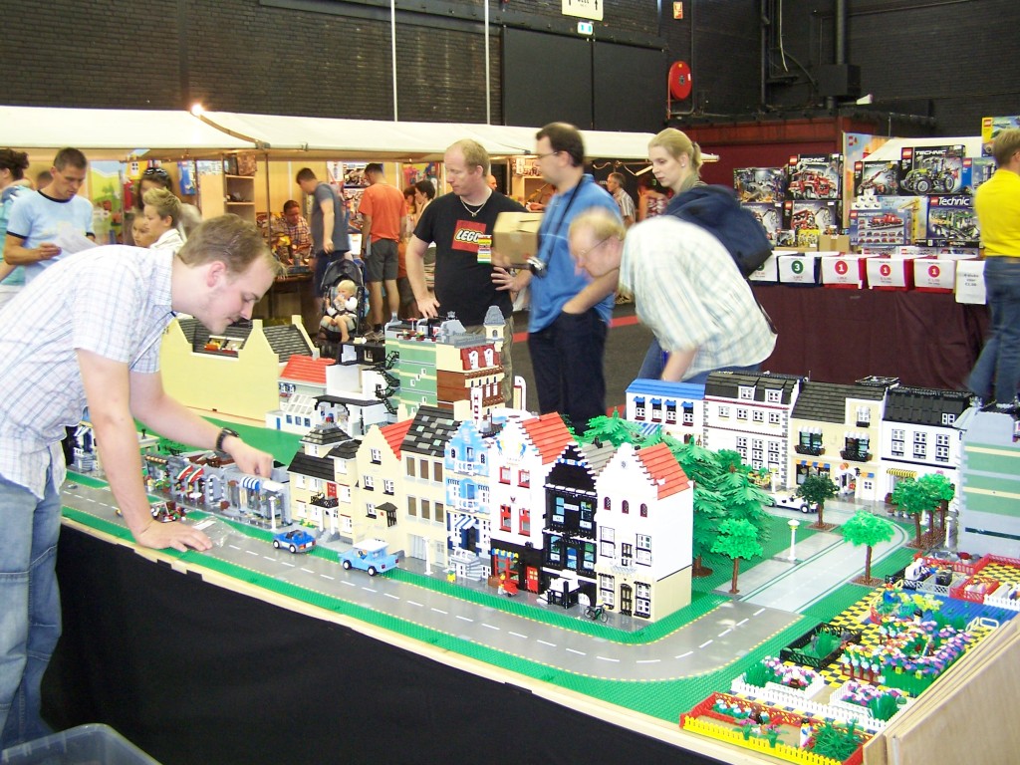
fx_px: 1120
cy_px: 382
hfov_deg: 49.0
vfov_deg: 37.7
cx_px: 510
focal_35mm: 38
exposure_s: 1/4
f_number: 2.8
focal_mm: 6.3
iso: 140
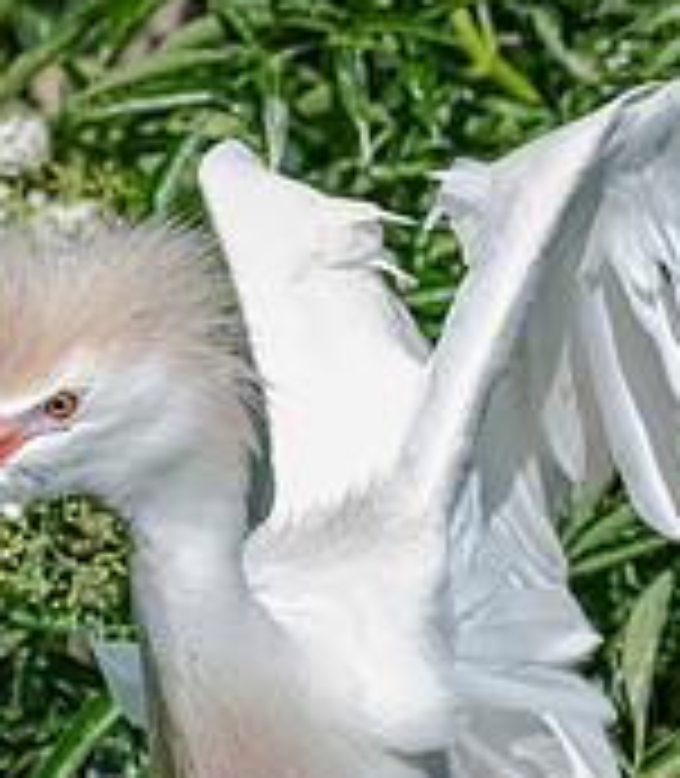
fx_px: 47654
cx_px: -334
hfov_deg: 0.8
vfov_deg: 0.9
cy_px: 506
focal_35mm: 1994
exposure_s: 1/2500
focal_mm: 400
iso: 2000
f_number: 9
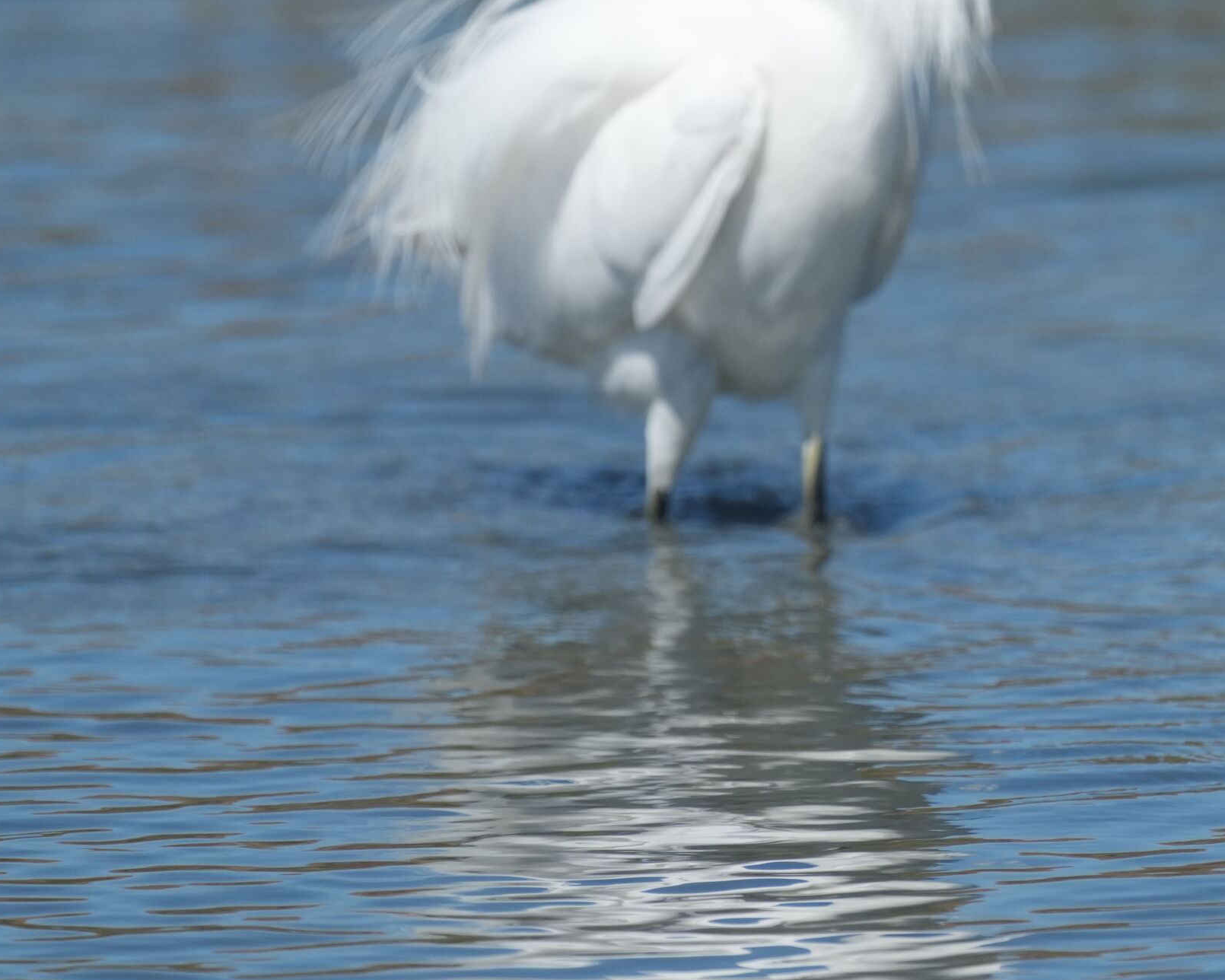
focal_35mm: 1410
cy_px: -38
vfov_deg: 1.1
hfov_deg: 1.4
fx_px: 51120
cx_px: 1500
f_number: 6.3
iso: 500
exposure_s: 1/2500
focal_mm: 560
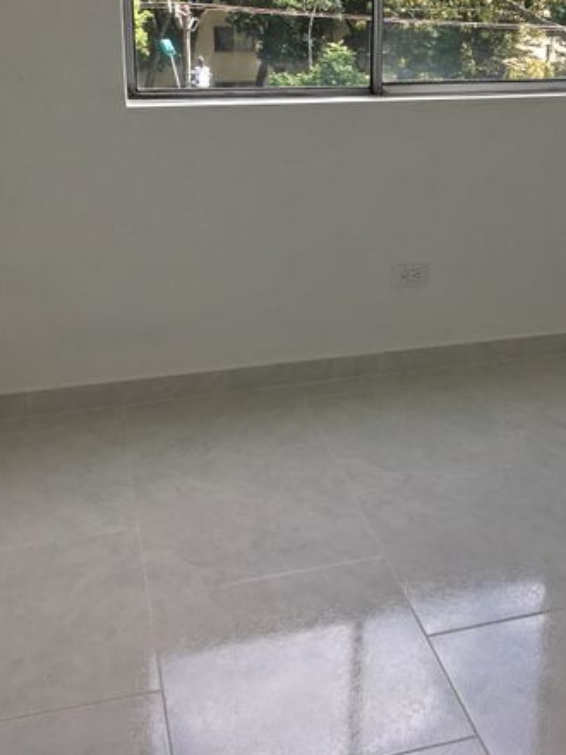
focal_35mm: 44
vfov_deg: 41.7
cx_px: 379
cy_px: 191
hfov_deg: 32.6
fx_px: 959
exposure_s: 1/754
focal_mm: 4.15
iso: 25
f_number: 2.2
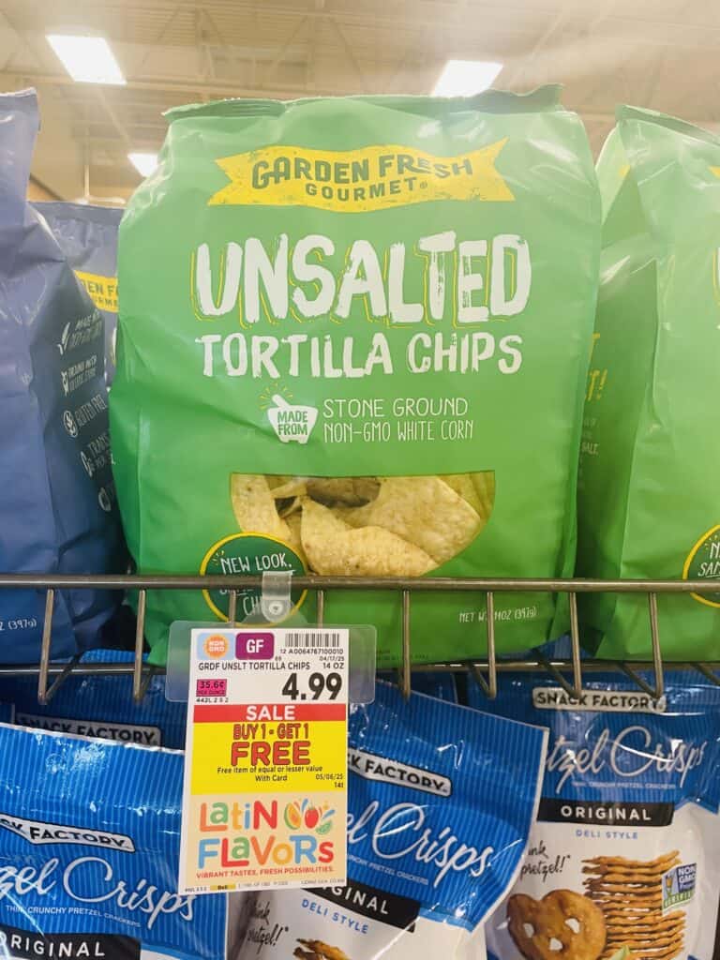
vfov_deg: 67.3
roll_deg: -2.1
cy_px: 480
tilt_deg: -7.4
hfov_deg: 53.1
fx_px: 721
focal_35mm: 26
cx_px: 360
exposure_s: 1/60
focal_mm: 4.2
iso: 100
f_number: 1.6
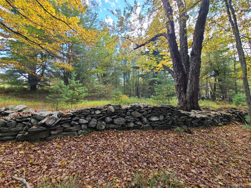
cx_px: 126
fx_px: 94
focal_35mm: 13
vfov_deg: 89.9
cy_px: 94
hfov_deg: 106.2
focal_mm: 2.2
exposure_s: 1/133
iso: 50
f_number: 2.2
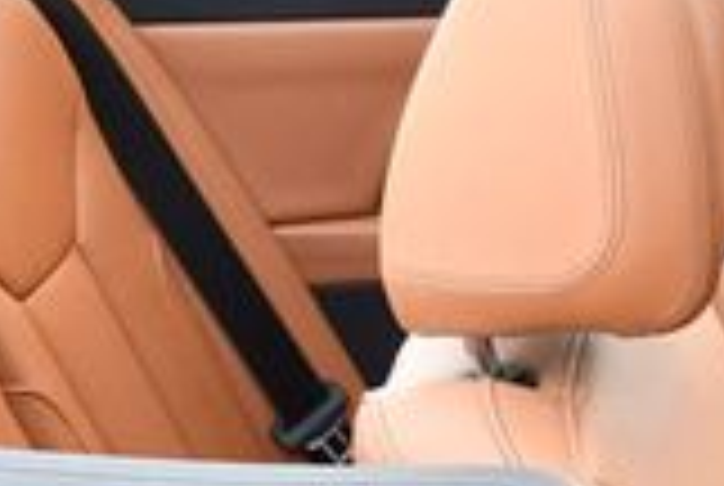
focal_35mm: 143
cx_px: 1354
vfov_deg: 9.5
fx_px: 2881
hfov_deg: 12.8
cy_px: 590
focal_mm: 18
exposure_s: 1/250
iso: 500
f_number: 3.5
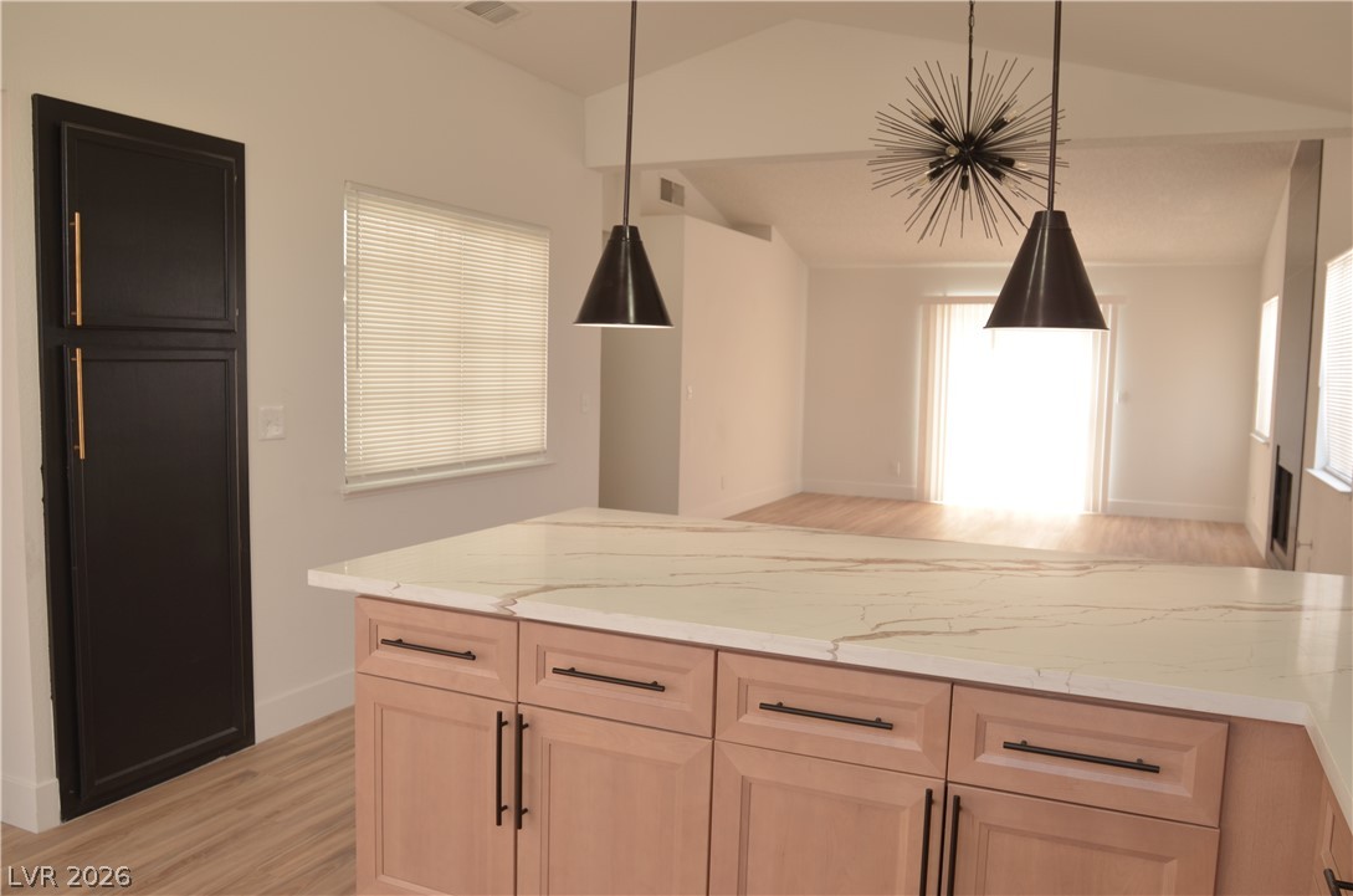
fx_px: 1013
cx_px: 676
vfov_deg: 47.7
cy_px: 448
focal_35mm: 27
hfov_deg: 67.5
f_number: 3.5
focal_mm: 18
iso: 200
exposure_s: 1/60
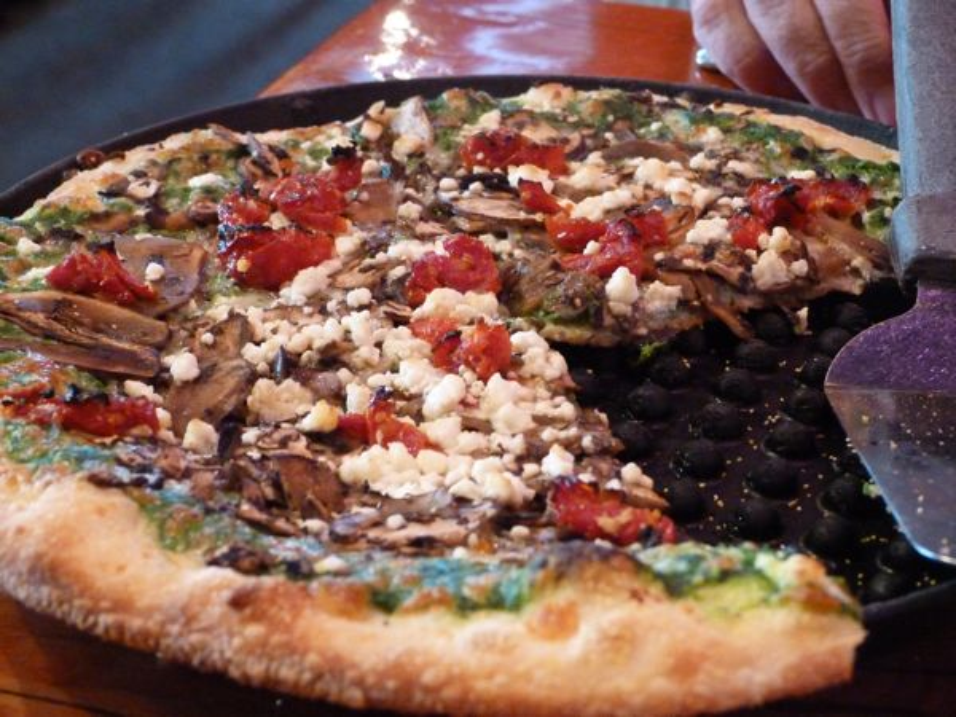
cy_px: 358
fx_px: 2430
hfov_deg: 22.3
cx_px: 478
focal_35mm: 88
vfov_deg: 16.8
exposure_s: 1/13
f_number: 3.4
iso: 800
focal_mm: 15.8
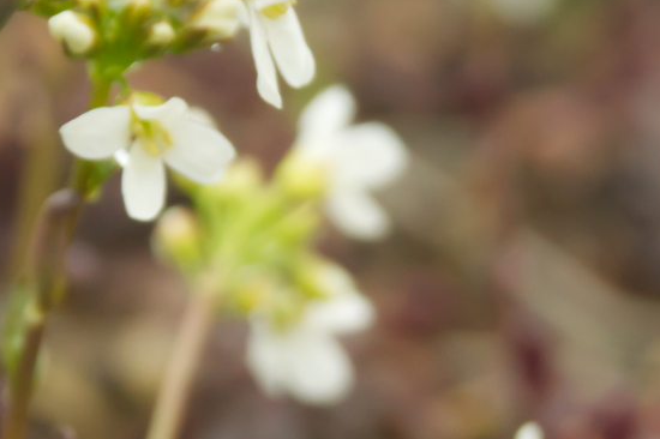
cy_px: -23
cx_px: 163
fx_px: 3300
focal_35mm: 180
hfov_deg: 11.4
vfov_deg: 7.6
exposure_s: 1/100
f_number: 8
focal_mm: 55
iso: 1000
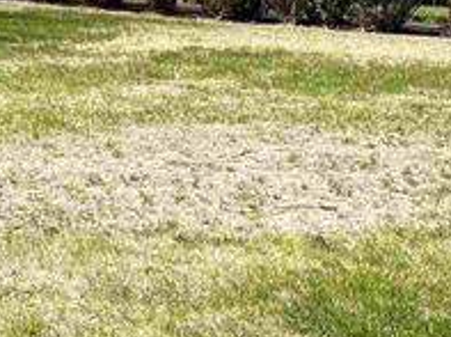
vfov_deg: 11.8
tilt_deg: -7.0
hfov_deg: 15.0
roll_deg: -0.6
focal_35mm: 125
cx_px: -156
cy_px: 94
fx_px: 1626
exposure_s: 1/3425
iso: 80
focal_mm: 6.76
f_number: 1.78
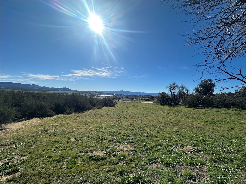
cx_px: 123
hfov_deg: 102.1
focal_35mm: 14
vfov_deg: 85.7
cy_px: 92
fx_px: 99
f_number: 2.2
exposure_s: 1/4000
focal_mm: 2.22
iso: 50
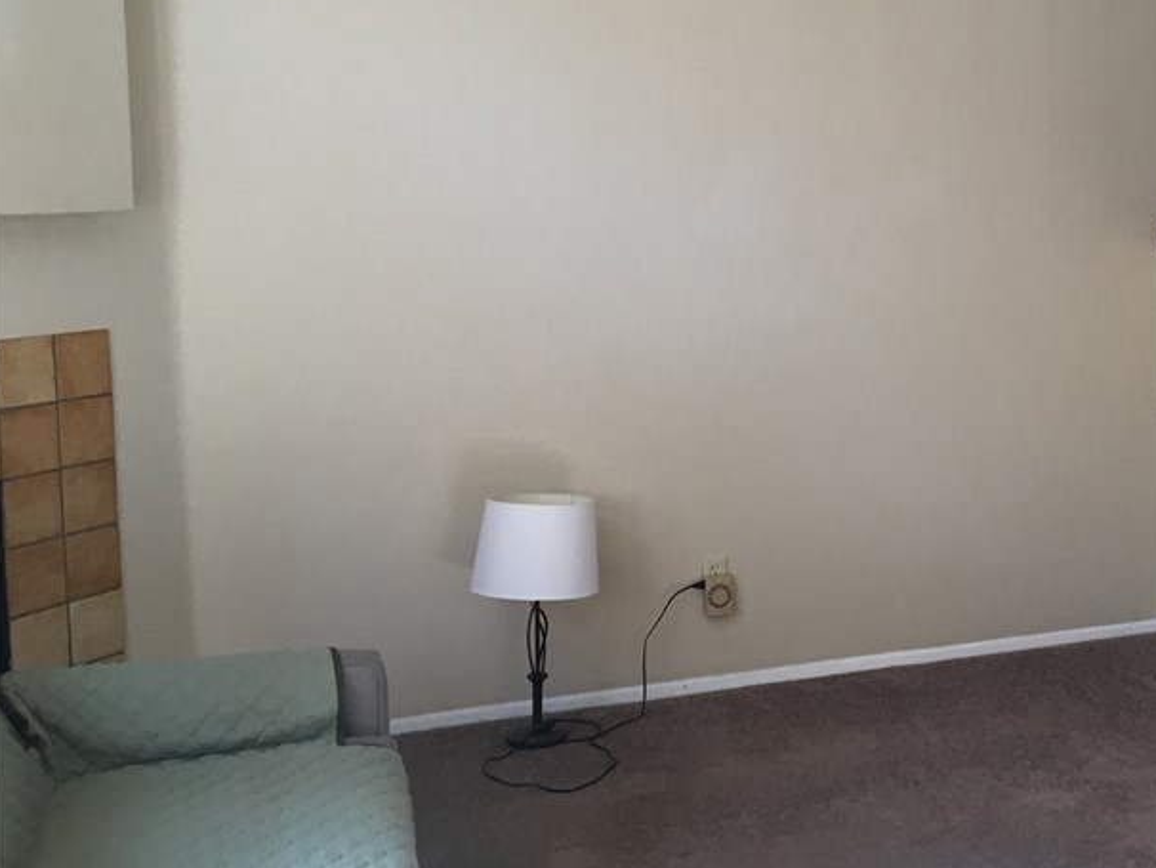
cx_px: 967
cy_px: 319
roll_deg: +0.2
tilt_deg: -5.1
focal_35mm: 49
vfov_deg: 29.6
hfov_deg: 37.2
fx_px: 1637
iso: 32
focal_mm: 4.15
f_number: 2.2
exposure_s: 1/30
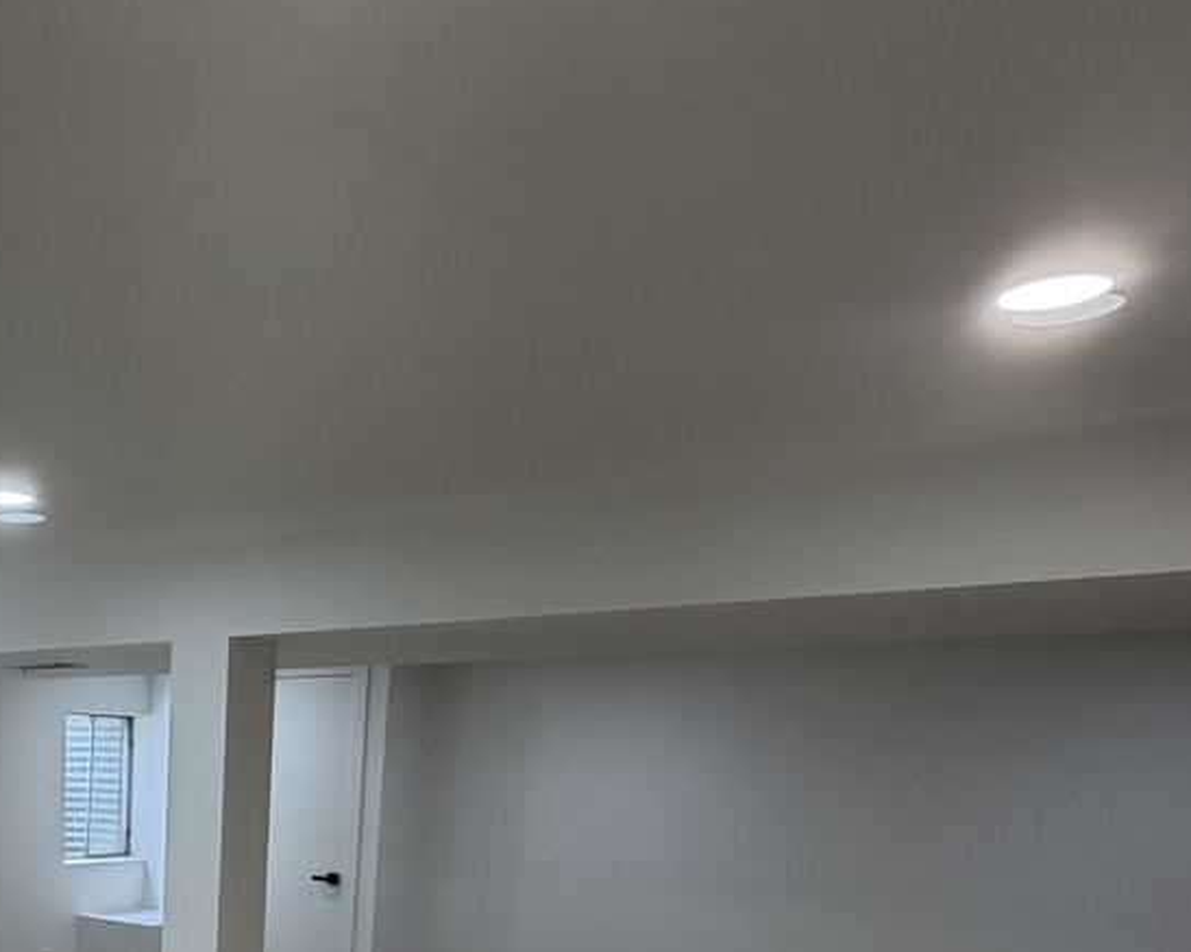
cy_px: 1009
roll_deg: -0.9
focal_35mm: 36
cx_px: 107
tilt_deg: -11.2
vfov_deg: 35.9
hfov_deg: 45.3
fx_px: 1268
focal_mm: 2.22
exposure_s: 1/120
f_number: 2.2
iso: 200
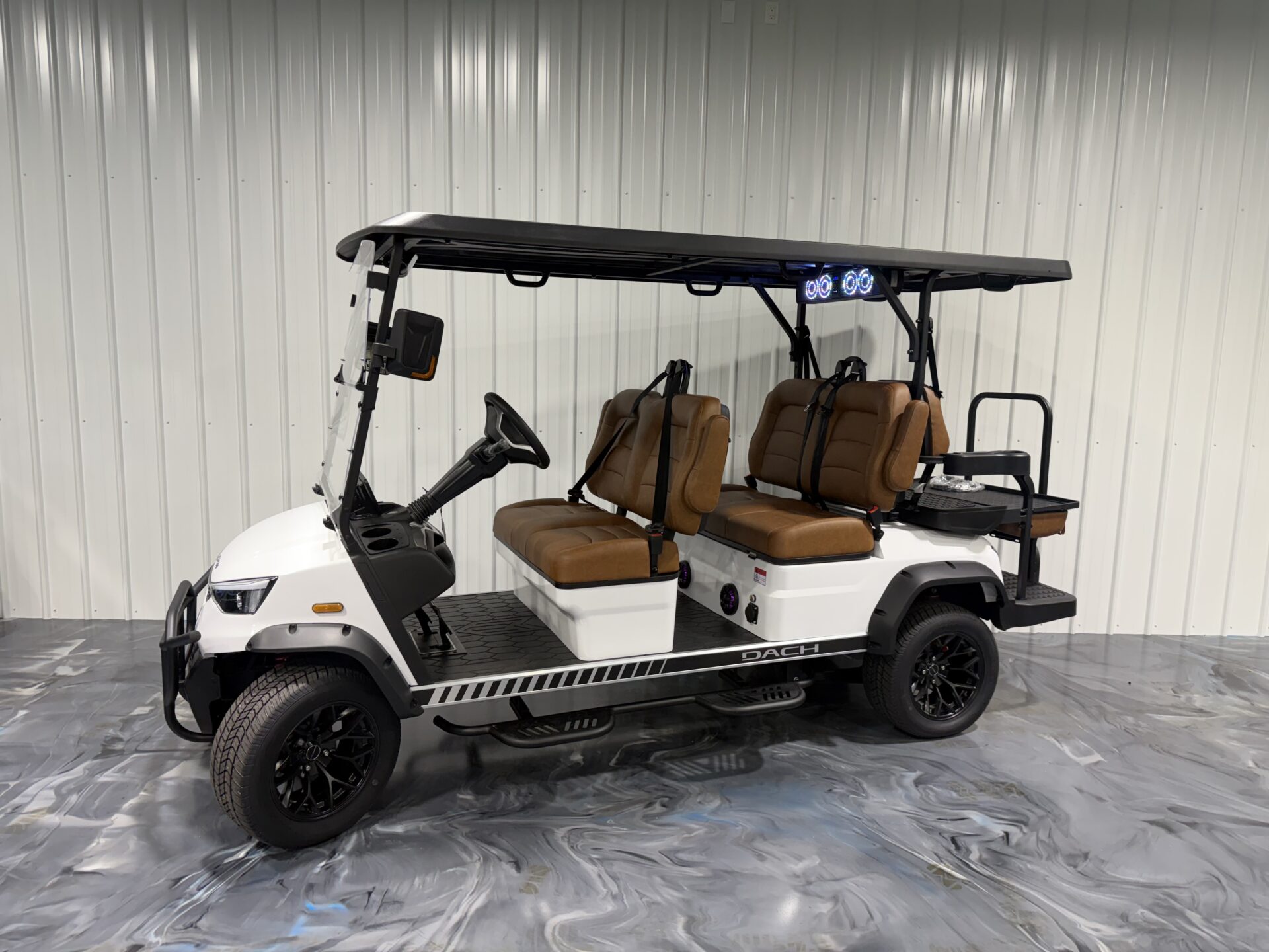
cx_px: 634
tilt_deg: -7.0
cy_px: 476
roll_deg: -1.5
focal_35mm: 24
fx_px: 880
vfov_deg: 56.8
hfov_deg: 71.6
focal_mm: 6.76
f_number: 1.78
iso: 125
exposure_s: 1/120
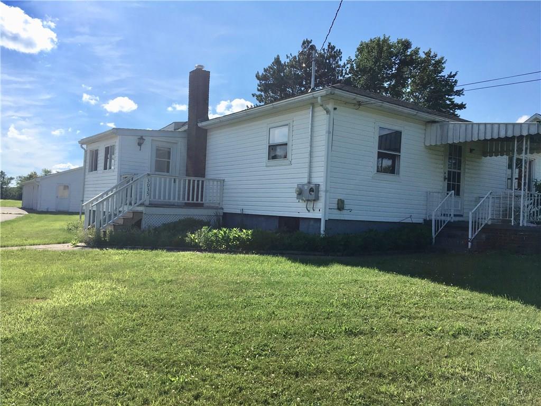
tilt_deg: +0.4
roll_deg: -2.3
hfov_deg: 61.7
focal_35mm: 29
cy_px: 203
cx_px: 270
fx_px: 453
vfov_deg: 48.2
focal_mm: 4.15
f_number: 2.2
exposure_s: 1/3077
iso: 25
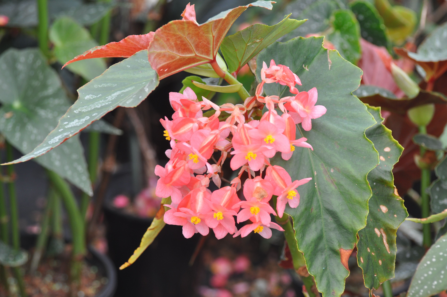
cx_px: 224
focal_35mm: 165
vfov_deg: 8.3
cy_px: 148
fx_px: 2046
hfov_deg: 12.5
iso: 360
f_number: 5.6
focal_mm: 110
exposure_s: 1/125
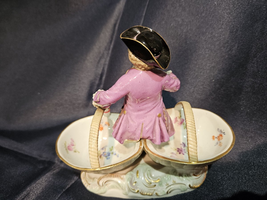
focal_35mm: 23
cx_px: 134
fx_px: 177
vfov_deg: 58.9
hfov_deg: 73.9
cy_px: 100
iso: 400
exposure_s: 1/100
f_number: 1.8
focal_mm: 5.4
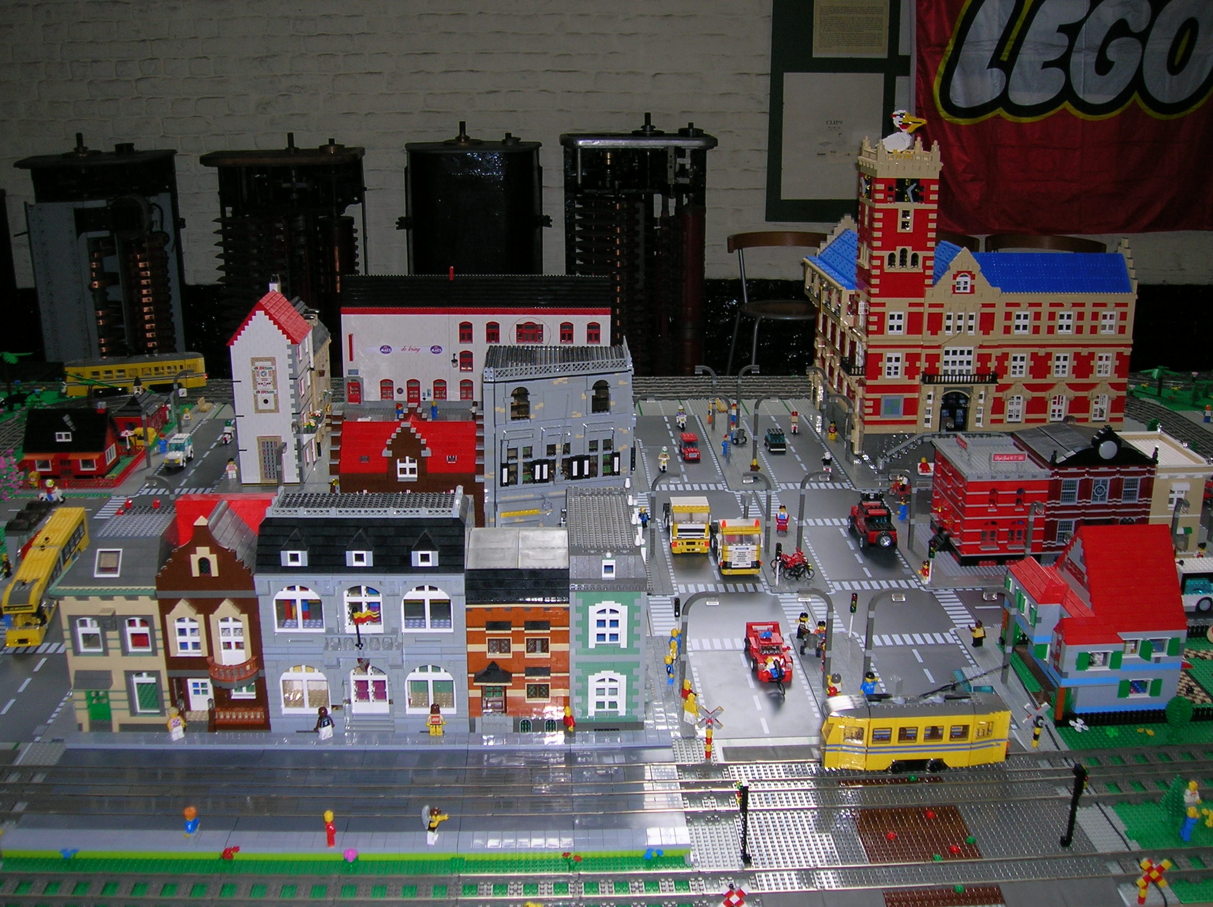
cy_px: 454
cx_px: 606
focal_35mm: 36
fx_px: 1260
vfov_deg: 39.6
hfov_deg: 51.4
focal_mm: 6
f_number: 2.9
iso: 50
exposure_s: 1/60.1
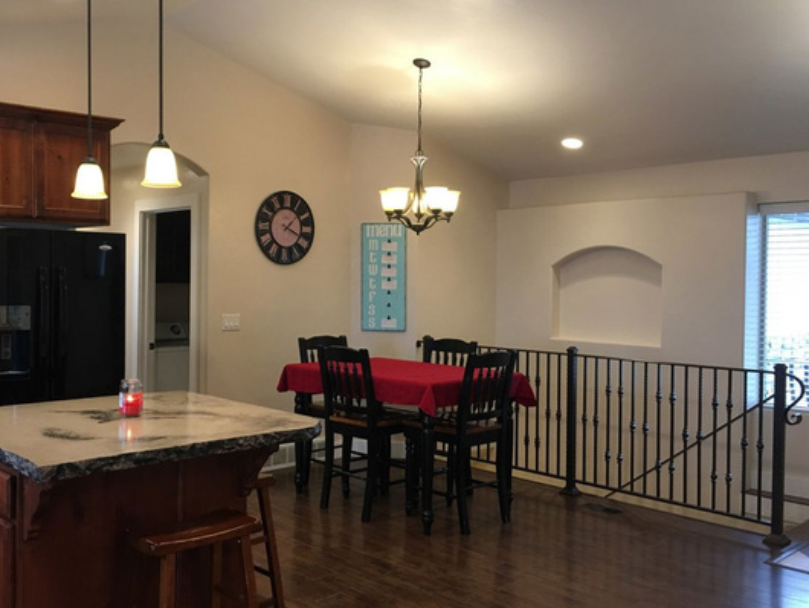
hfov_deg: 52.4
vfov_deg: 40.7
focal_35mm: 35
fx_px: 818
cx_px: 340
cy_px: 301
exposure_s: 1/15
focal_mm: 4.15
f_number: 2.2
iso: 40
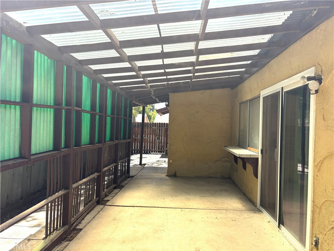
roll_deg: -1.7
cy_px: 126
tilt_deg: +0.2
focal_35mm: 26
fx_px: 251
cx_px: 167
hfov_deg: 67.3
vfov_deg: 53.1
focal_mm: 5.96
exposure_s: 1/987
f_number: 1.6
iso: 50
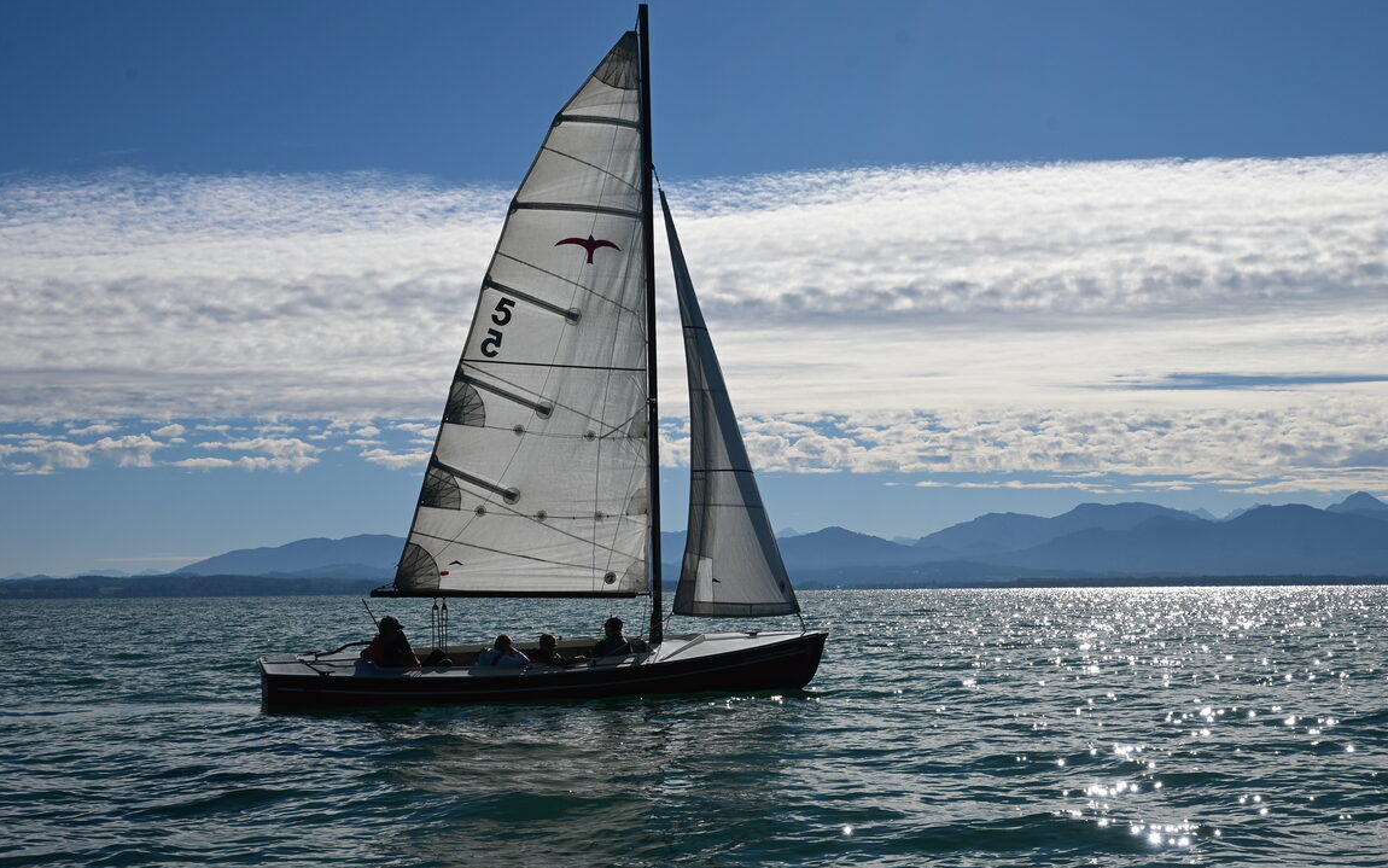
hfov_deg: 40.1
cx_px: 722
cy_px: 442
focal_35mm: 50
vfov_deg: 25.7
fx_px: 1902
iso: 100
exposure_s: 1/640
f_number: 11
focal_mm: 31.5
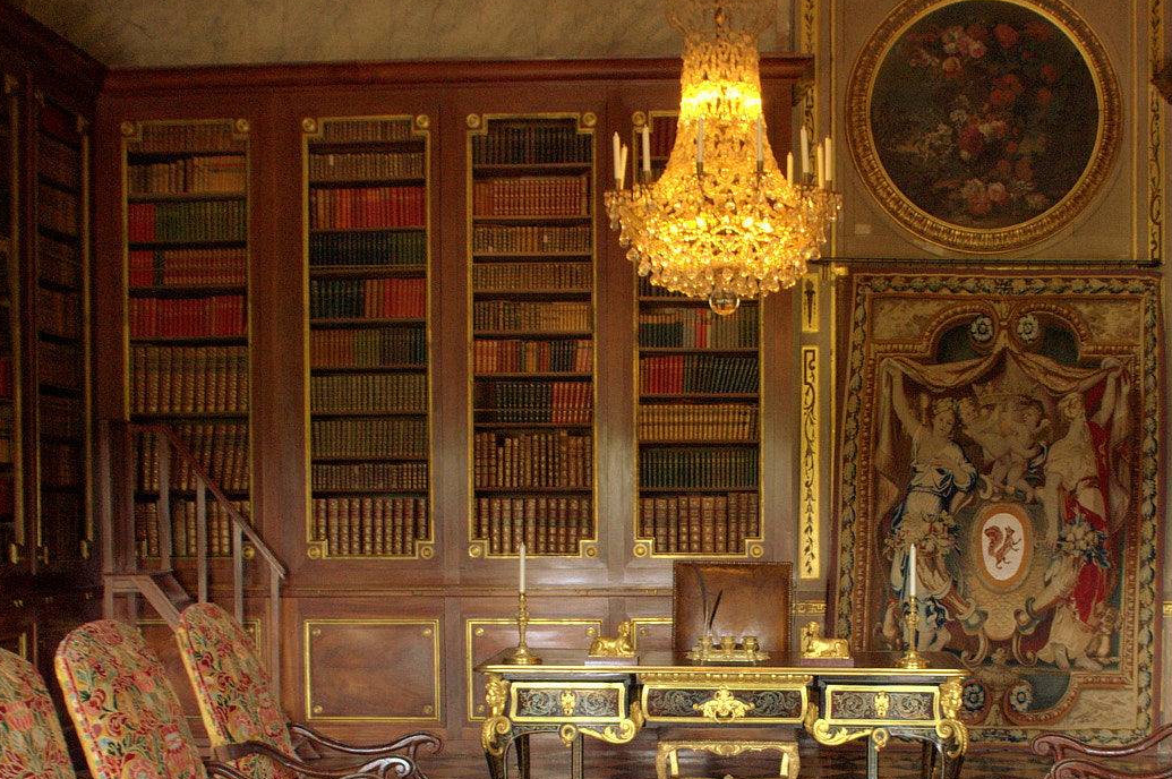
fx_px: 1659
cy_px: 589
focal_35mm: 51
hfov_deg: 38.7
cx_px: 729
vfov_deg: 26.1
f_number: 6.3
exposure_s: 1/15
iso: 640
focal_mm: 22
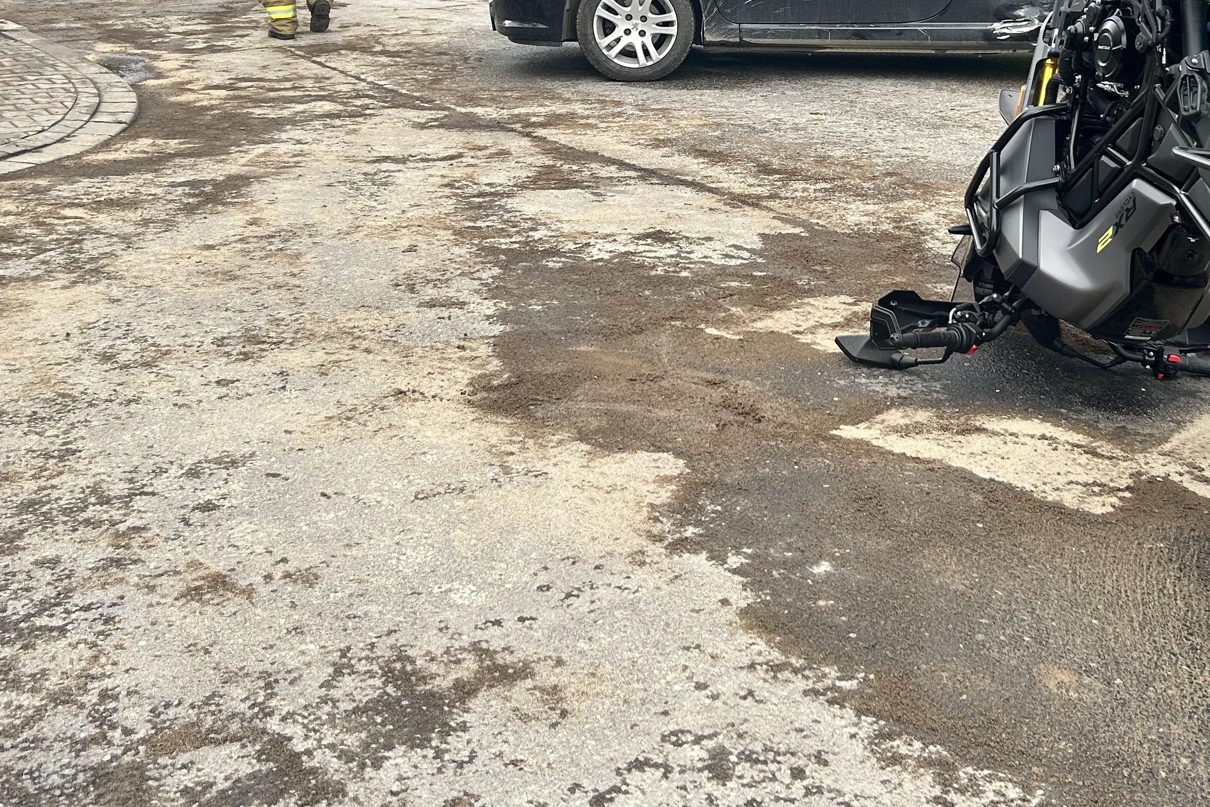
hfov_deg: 40.9
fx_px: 1613
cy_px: 107
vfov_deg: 27.2
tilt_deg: -8.9
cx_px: 739
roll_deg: -0.5
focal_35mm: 48
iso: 50
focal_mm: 5.7
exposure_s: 1/371
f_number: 1.5
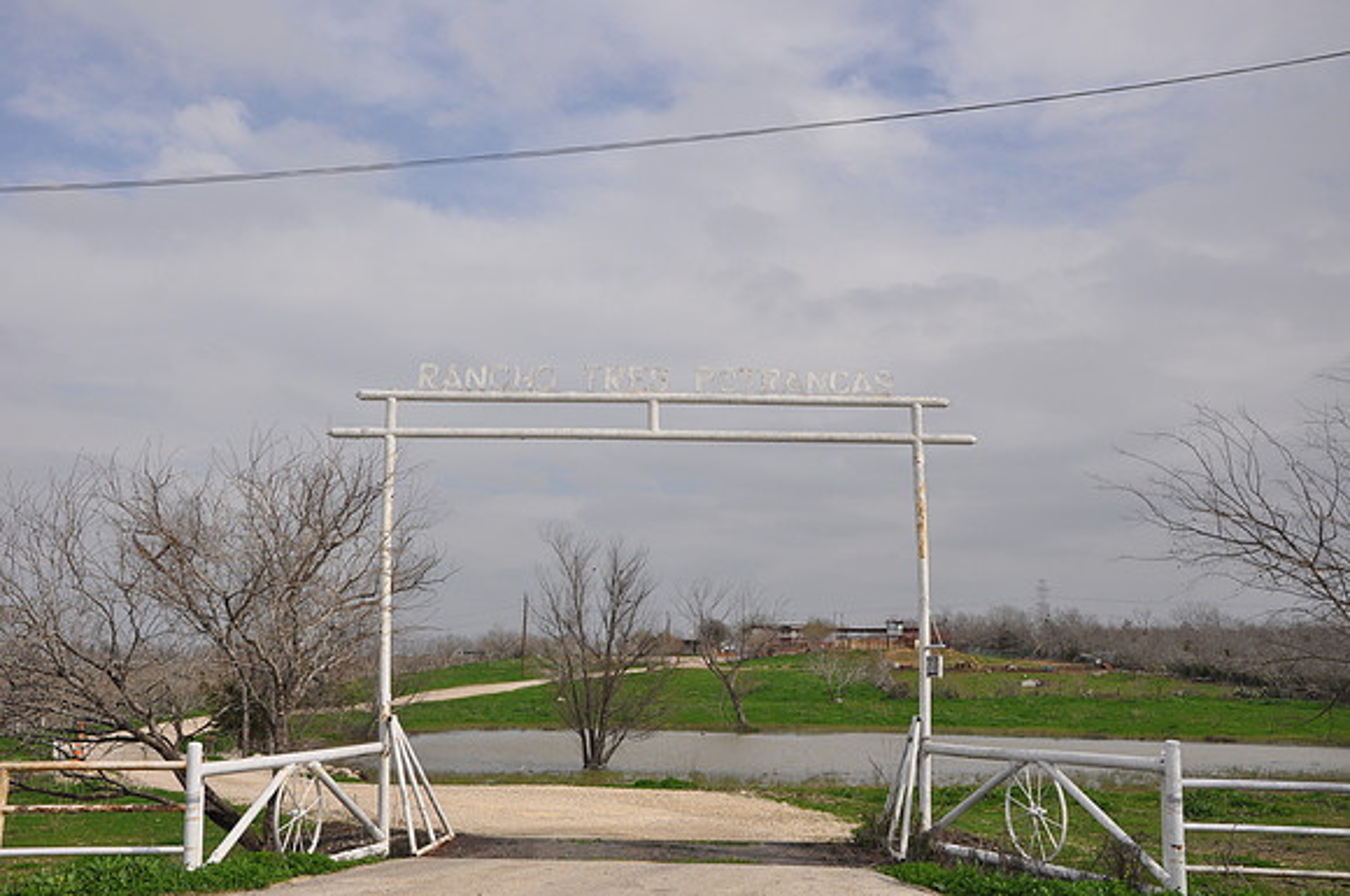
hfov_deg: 49.6
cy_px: 448
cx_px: 675
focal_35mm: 39
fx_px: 1460
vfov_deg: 34.1
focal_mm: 26
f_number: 8
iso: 200
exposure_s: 1/250
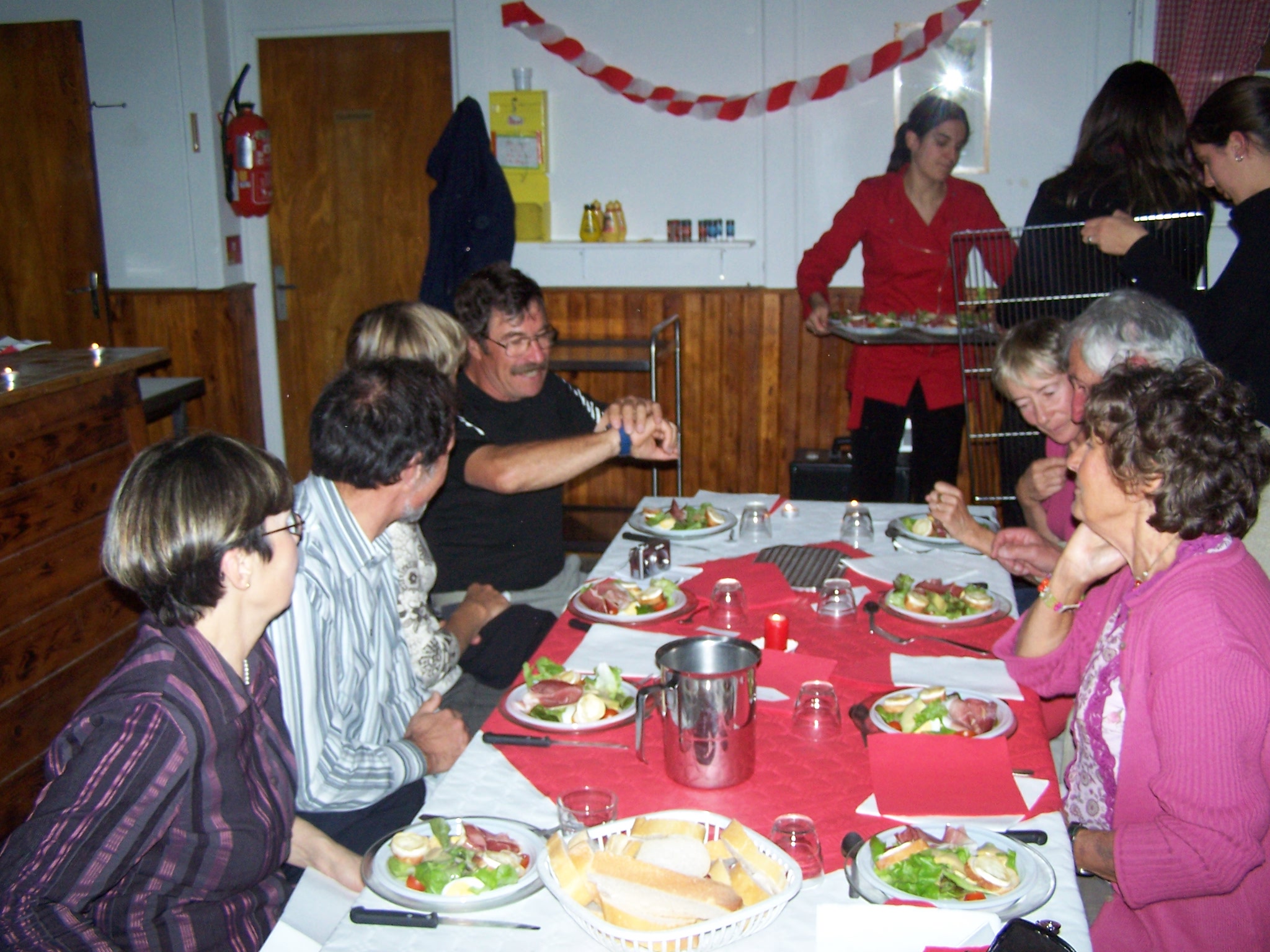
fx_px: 1394
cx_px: 635
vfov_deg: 37.7
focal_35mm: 38
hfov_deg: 49.0
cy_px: 476
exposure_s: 1/60
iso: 140
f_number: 2.8
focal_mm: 6.3
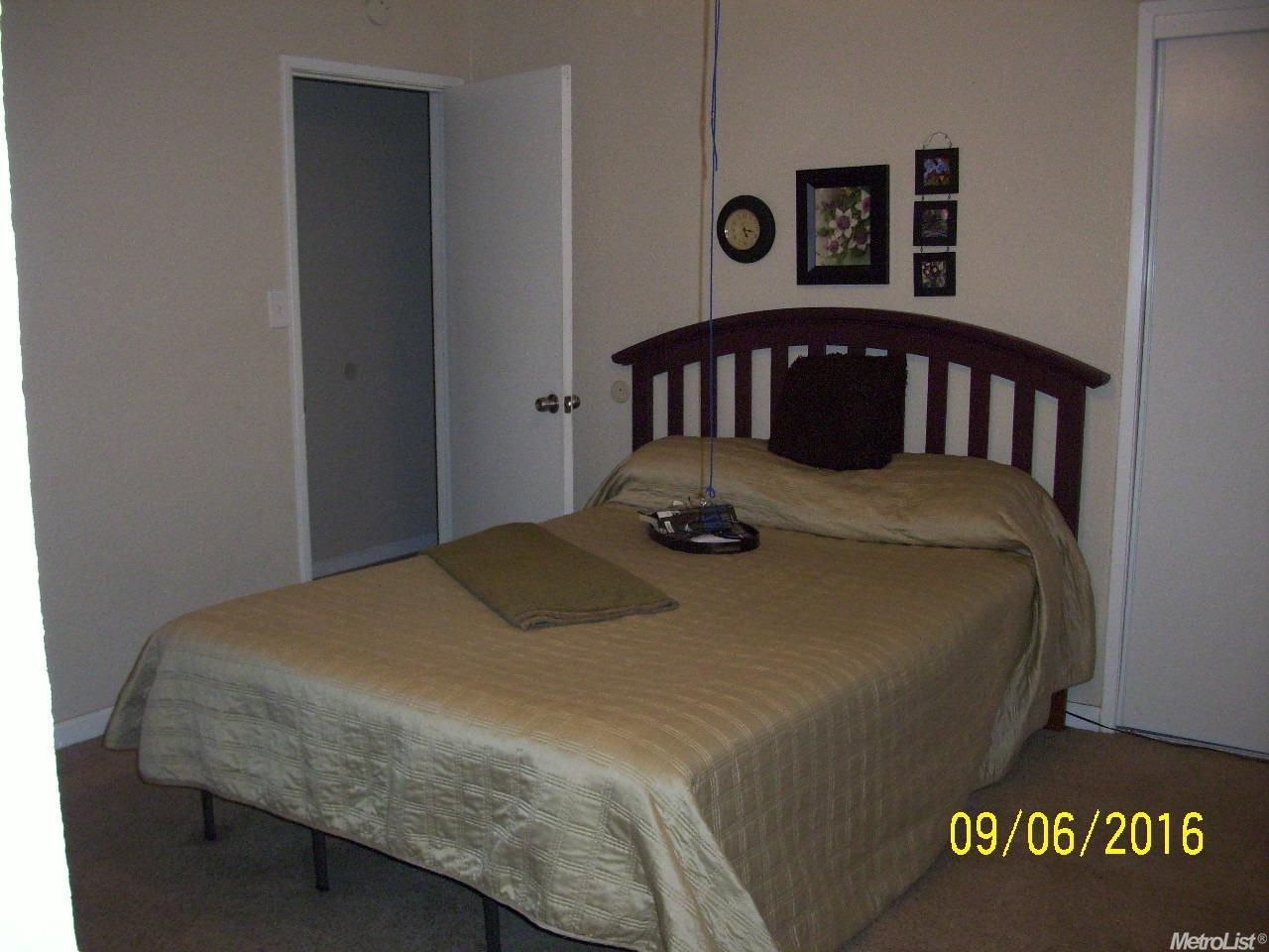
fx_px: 1246
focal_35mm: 34
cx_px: 634
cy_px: 476
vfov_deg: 41.8
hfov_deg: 54.0
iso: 250
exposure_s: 1/40
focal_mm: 5.7
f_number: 2.9
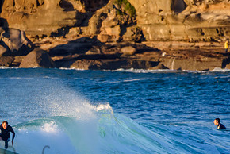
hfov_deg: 1.4
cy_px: 151
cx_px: 38
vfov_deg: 0.9
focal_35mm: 1499
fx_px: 9586
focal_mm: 500
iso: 720
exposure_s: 1/1600
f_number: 5.6
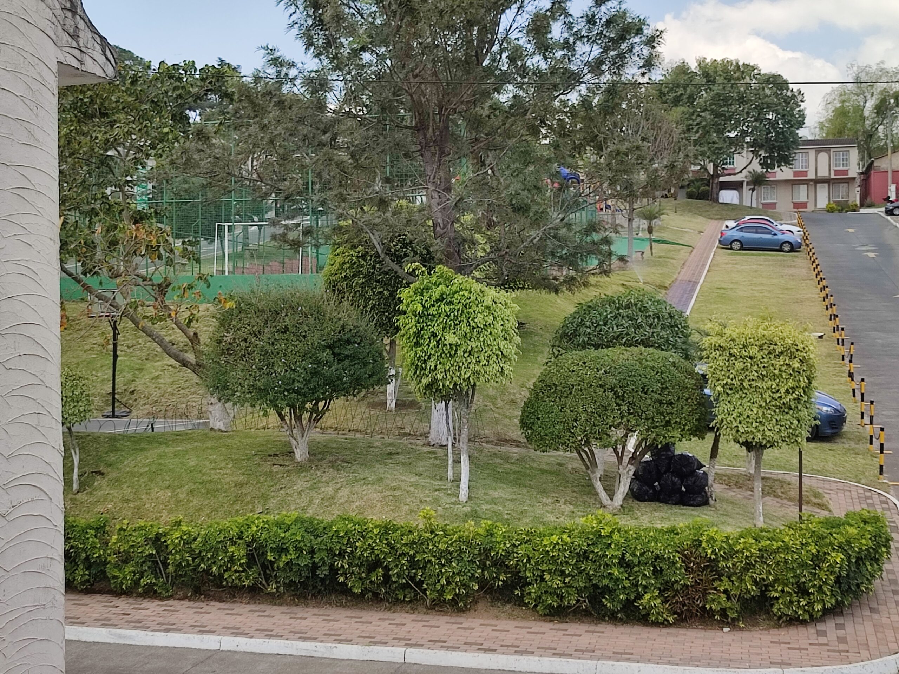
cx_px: 450
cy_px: 337
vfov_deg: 54.9
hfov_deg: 69.4
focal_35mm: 25
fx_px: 649
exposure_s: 1/570
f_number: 1.9
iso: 50
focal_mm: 6.04
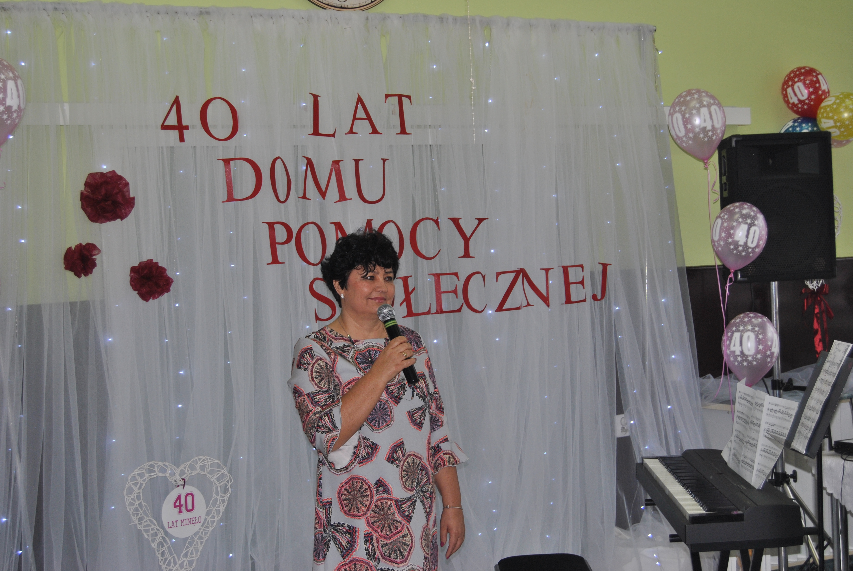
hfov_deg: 31.9
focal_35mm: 63
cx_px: 426
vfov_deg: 21.6
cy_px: 286
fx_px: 1495
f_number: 5
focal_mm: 42
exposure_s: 1/60
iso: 200
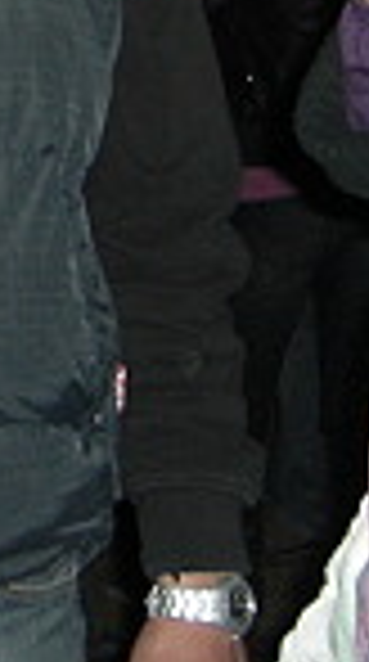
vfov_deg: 12.2
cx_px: -428
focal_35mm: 170
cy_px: -279
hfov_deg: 6.8
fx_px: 2976
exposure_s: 1/60
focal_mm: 7.9
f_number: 2.8
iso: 200
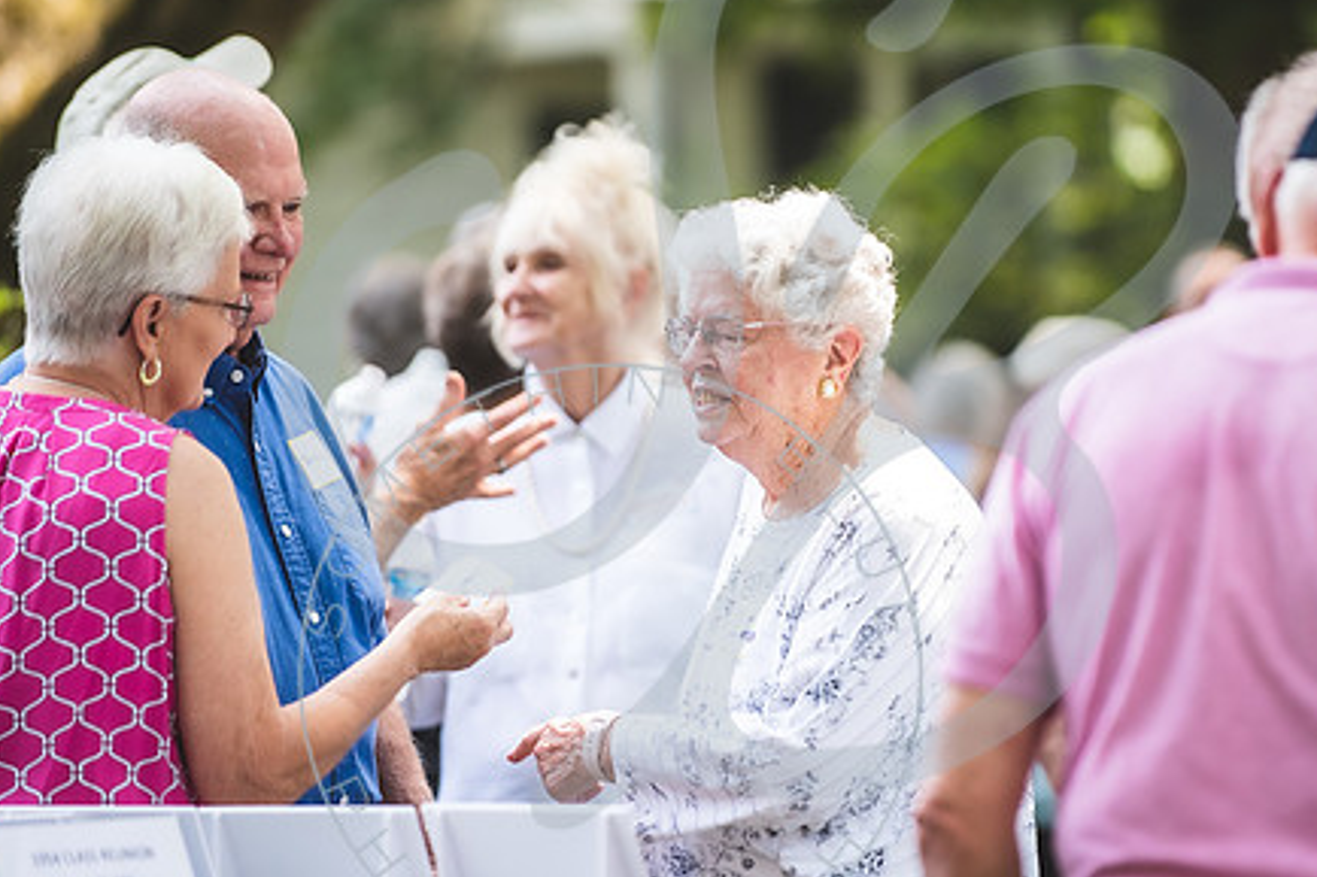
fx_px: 9288
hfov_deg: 8.1
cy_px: 420
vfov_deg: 5.4
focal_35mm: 254
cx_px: 762
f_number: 2.8
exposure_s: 1/400
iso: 400
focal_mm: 190
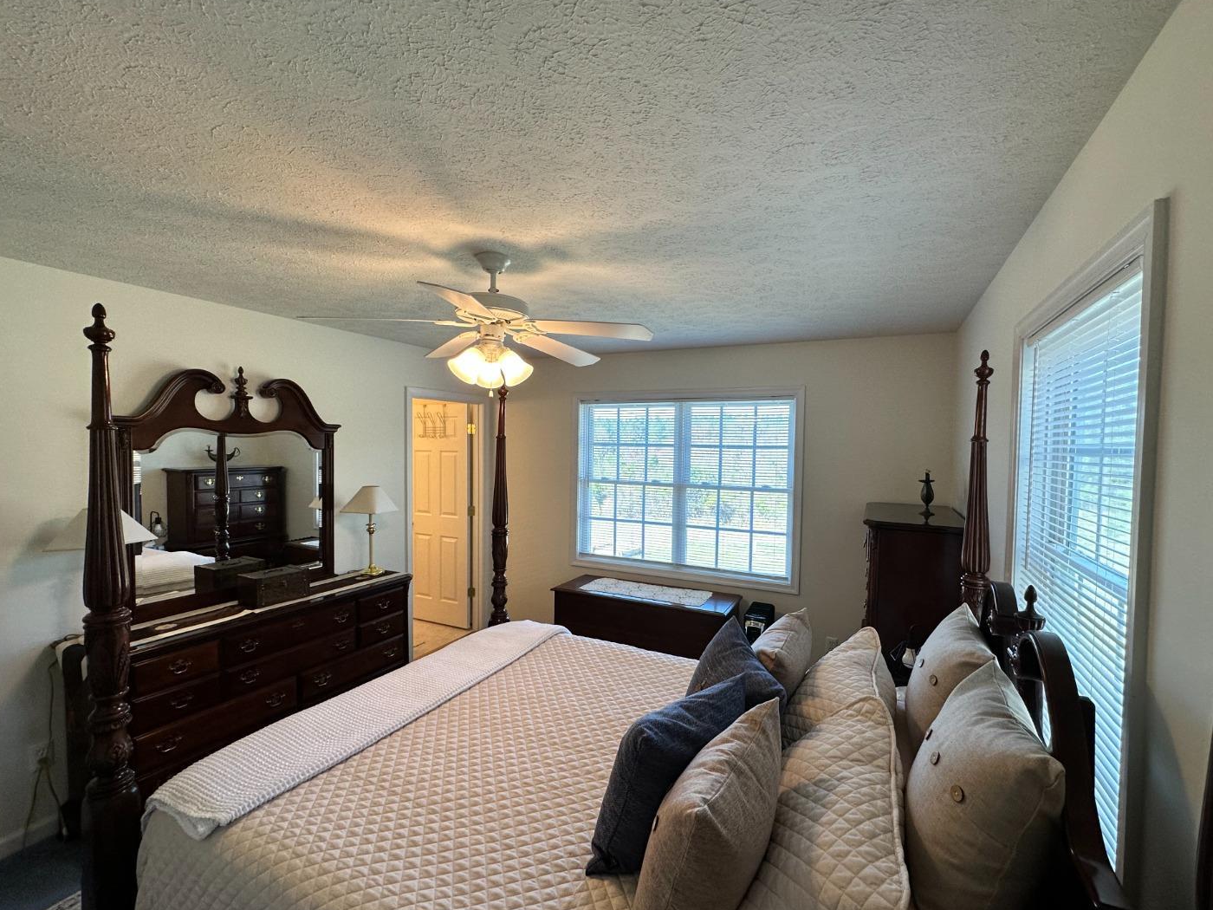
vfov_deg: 81.7
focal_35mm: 15
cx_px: 643
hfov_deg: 98.1
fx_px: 526
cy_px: 462
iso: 100
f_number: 2.2
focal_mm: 2.22
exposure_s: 1/120
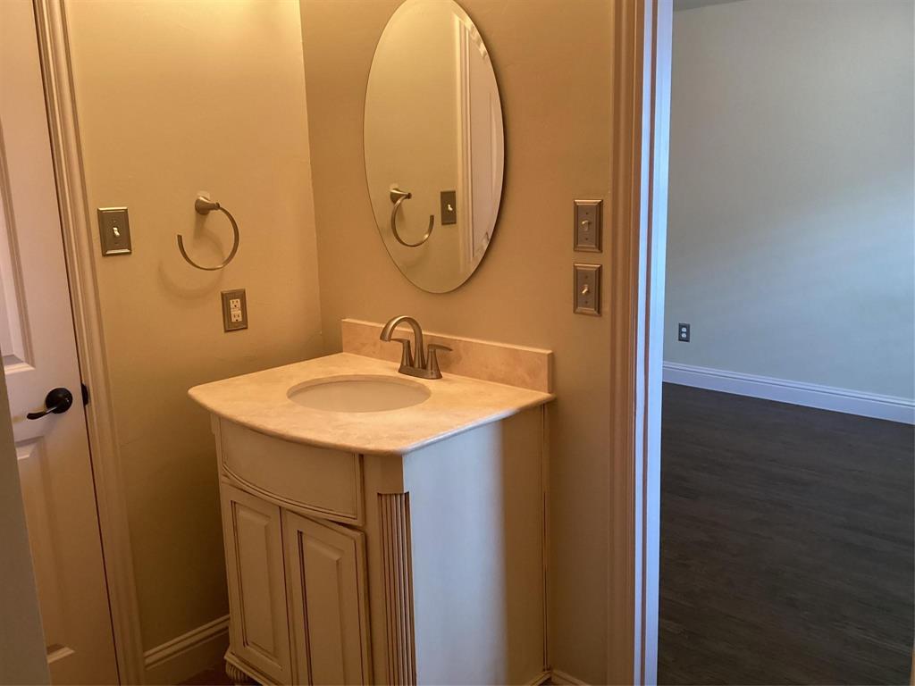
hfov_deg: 58.4
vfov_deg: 45.4
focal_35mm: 31
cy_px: 343
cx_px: 458
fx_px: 819
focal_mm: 3.3
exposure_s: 1/40
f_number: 2.4
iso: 320
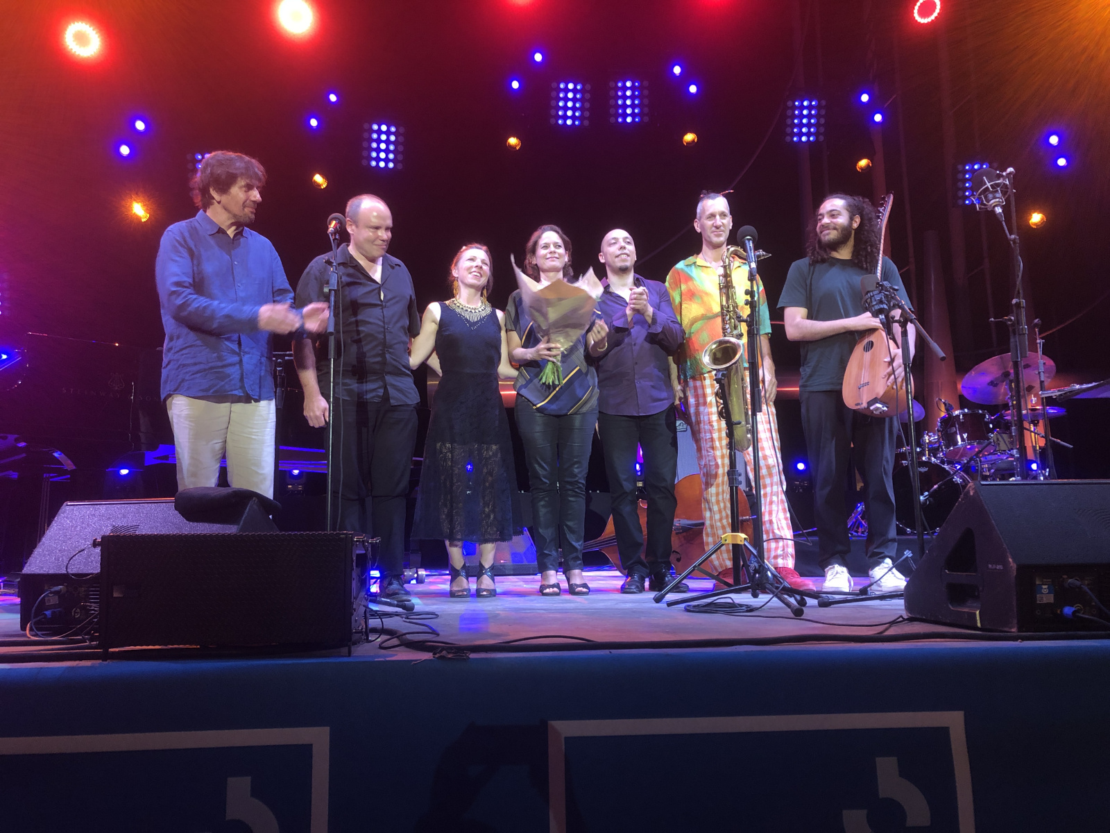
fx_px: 898
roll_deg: -0.1
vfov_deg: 49.7
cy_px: 416
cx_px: 555
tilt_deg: +9.4
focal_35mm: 28
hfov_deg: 63.4
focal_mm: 3.99
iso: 50
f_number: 1.8
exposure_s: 1/17
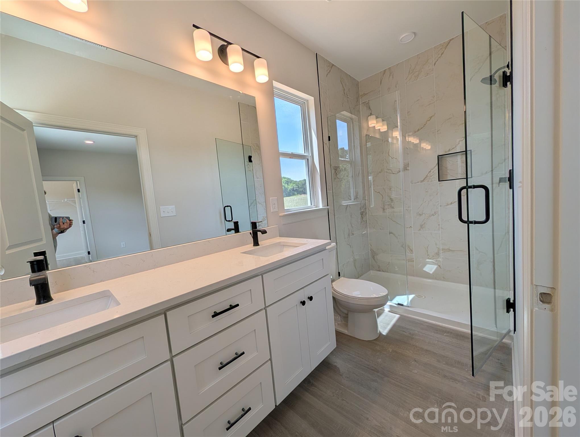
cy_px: 218
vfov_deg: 94.6
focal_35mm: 12
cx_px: 290
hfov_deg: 110.5
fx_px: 201
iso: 45
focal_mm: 2.02
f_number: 1.7
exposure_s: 1/929
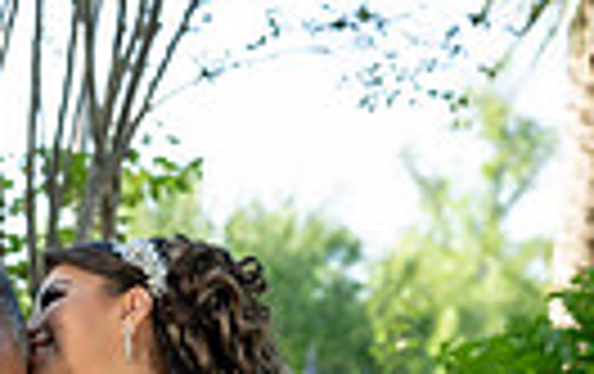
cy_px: 910
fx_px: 2870
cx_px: 135
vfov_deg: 7.0
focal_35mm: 177
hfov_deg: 11.8
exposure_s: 1/500
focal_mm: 51
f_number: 4
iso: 500
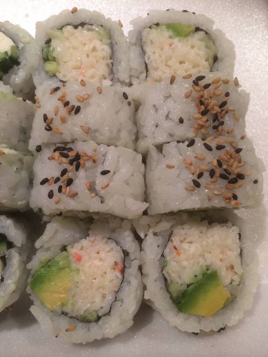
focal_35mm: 30
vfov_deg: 60.0
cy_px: 178
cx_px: 134
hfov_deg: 46.8
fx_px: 310
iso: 80
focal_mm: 4.12
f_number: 2.2
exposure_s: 1/30
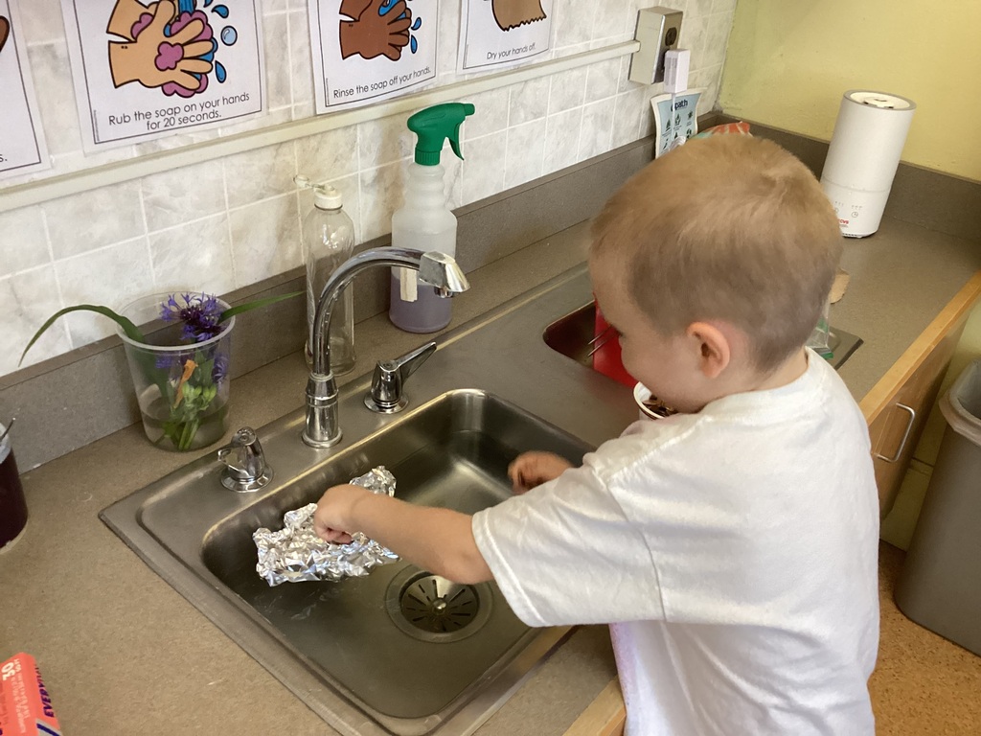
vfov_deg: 45.4
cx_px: 490
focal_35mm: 31
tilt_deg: -30.5
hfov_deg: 58.4
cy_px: 368
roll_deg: -3.7
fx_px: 879
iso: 250
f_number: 2.4
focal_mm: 3.3
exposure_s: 1/50
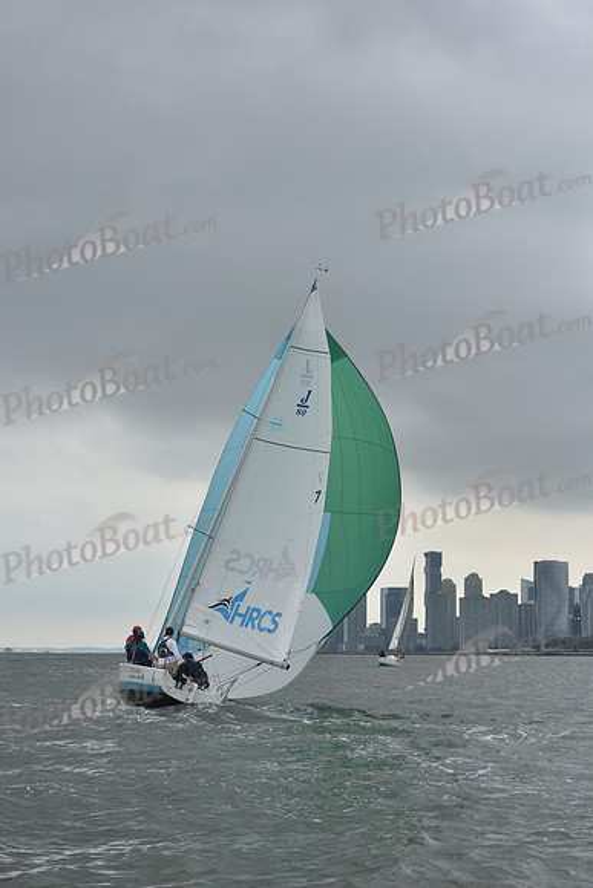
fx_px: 1728
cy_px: 444
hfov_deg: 19.5
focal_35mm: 70
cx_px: 296
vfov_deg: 28.8
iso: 400
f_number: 10
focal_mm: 70
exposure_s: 1/800
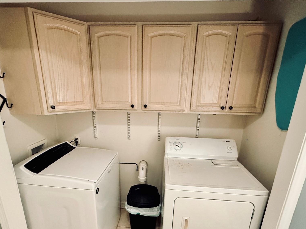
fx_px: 168
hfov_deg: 84.6
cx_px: 148
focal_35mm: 19
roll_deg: -1.5
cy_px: 136
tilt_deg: -17.2
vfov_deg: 68.1
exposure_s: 1/60
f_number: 2.2
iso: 800
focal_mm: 2.22
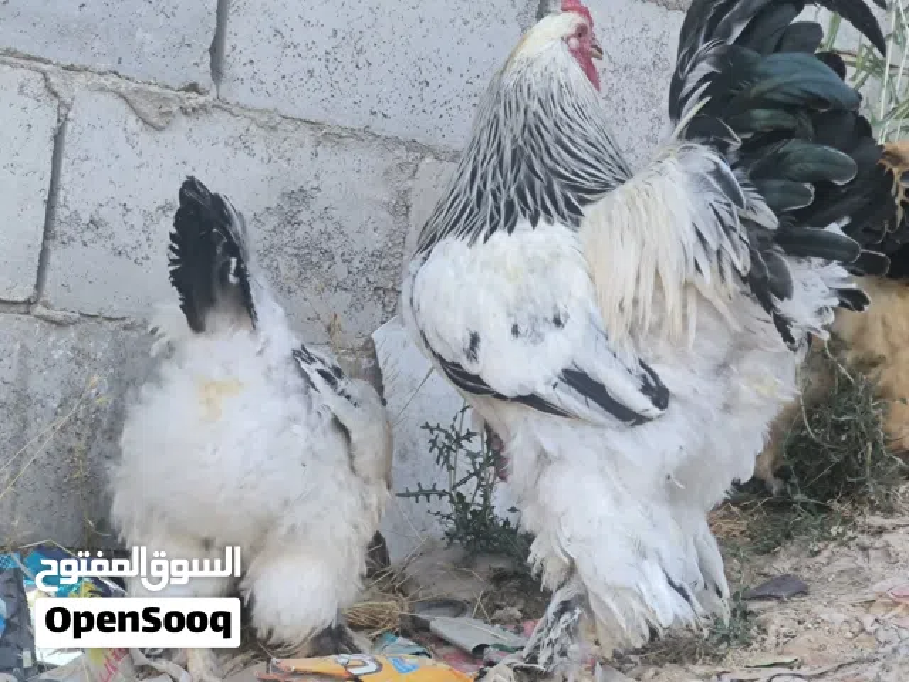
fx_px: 2705
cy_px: 341
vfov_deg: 14.4
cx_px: 454
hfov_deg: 19.1
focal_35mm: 103
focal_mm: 7.1
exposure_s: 1/100
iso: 55
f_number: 1.9
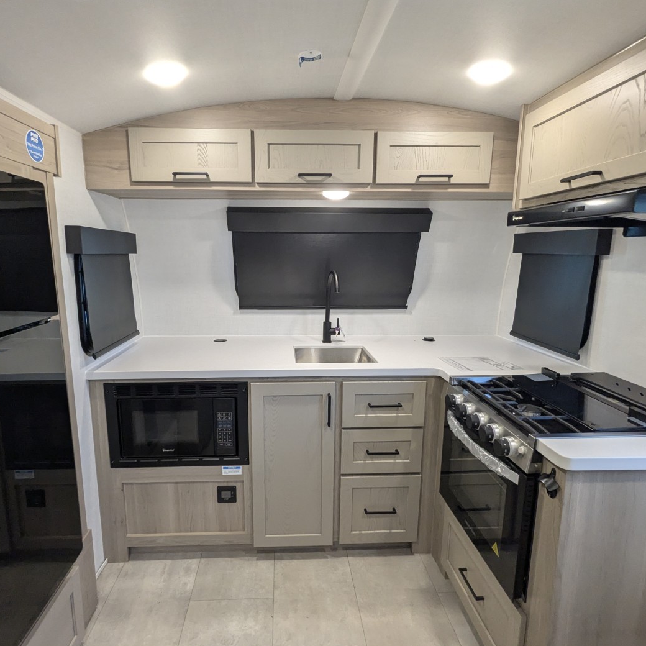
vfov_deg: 77.7
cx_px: 300
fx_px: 401
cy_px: 324
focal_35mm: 19
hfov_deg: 77.6
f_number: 2.2
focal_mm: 2.35
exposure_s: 1/100
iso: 352
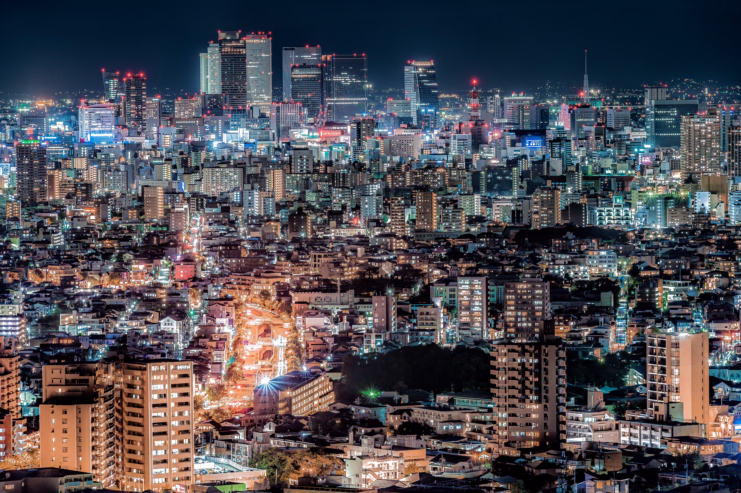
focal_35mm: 200
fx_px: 4114
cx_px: 370
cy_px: 246
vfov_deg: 6.9
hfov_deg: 10.3
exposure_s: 10
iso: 100
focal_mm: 200
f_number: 8
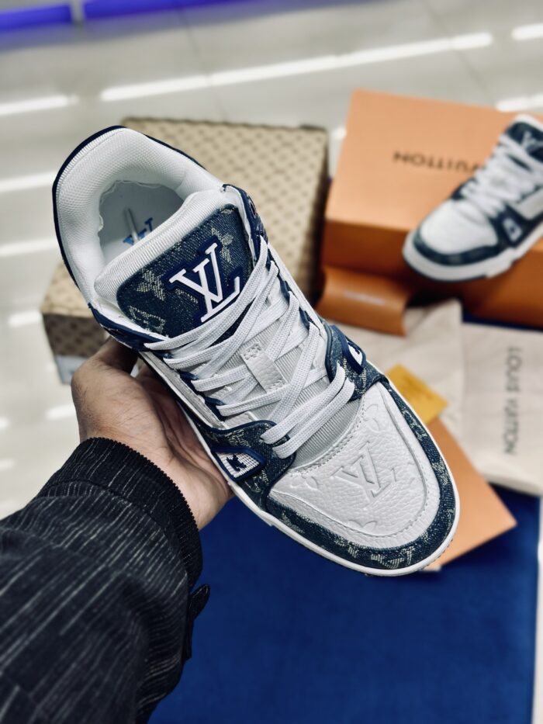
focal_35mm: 48
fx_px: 1004
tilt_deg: -49.2
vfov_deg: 39.7
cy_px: 362
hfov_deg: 30.3
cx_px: 272
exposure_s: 1/100
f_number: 1.78
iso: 64
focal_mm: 6.86
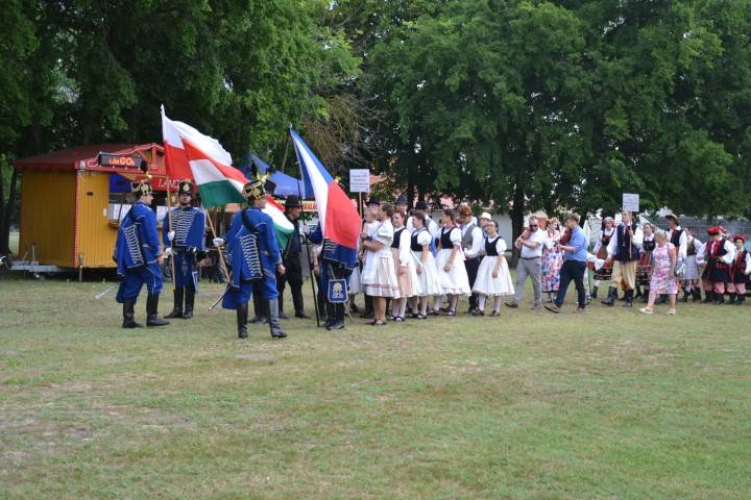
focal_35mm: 57
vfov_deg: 23.8
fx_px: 1189
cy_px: 250
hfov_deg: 35.1
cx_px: 376
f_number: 5.6
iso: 360
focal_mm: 38
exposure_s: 1/125
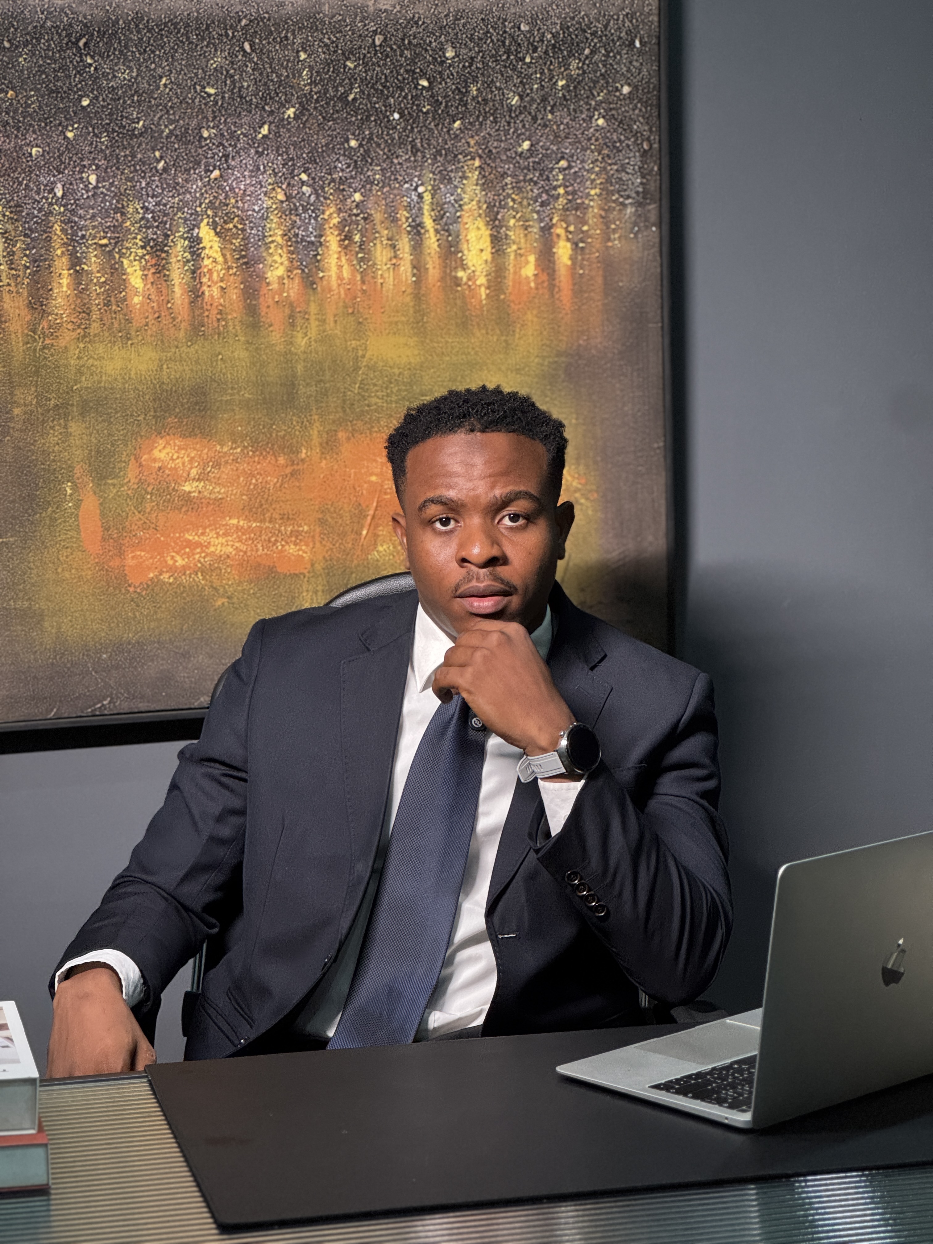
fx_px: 2767
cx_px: 466
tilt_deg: -7.3
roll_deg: +0.1
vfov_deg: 25.3
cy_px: 622
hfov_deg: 19.1
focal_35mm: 77
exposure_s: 1/50
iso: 320
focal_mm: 9
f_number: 2.8
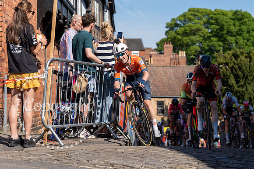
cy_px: 84
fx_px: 550
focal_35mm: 78
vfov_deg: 17.5
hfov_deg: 26.0
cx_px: 127
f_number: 3.5
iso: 100
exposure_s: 1/1000
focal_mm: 78
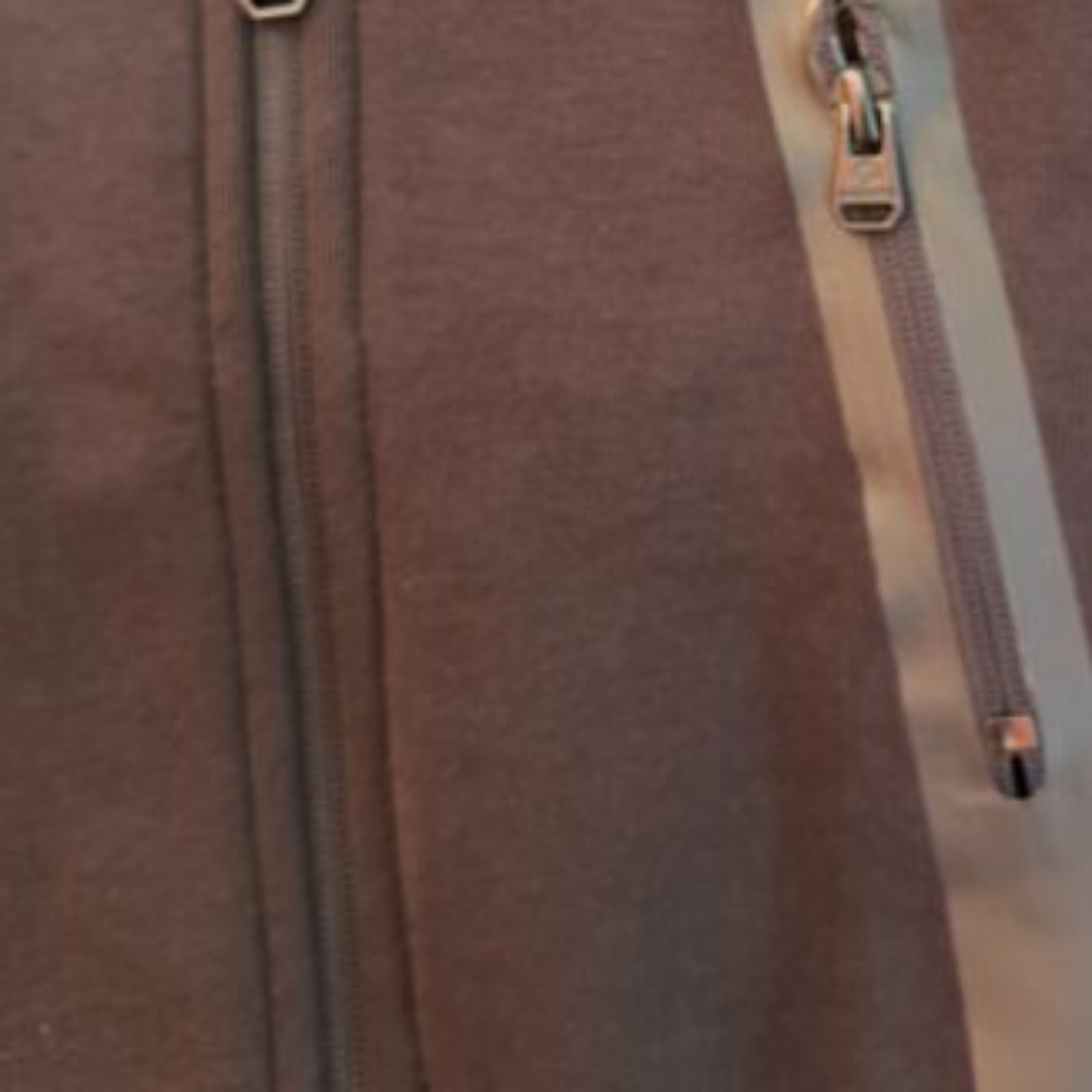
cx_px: 760
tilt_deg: -86.0
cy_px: 104
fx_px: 1856
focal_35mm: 52
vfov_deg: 31.2
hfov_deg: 32.4
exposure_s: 1/274
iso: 80
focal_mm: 6.76
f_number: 1.78
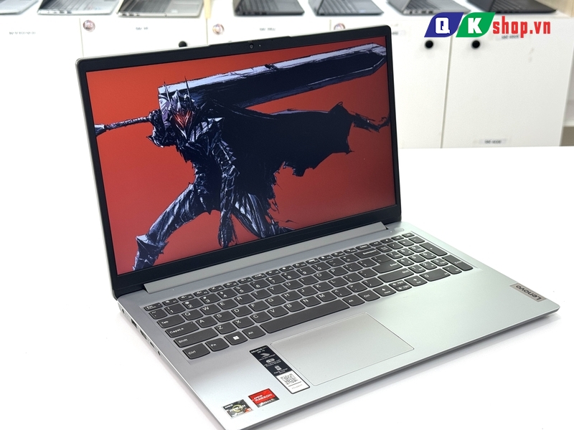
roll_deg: +0.9
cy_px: 215
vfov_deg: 30.3
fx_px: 796
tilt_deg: -22.9
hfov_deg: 39.7
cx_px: 287
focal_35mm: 48
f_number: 1.78
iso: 64
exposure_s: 1/121
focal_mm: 6.76
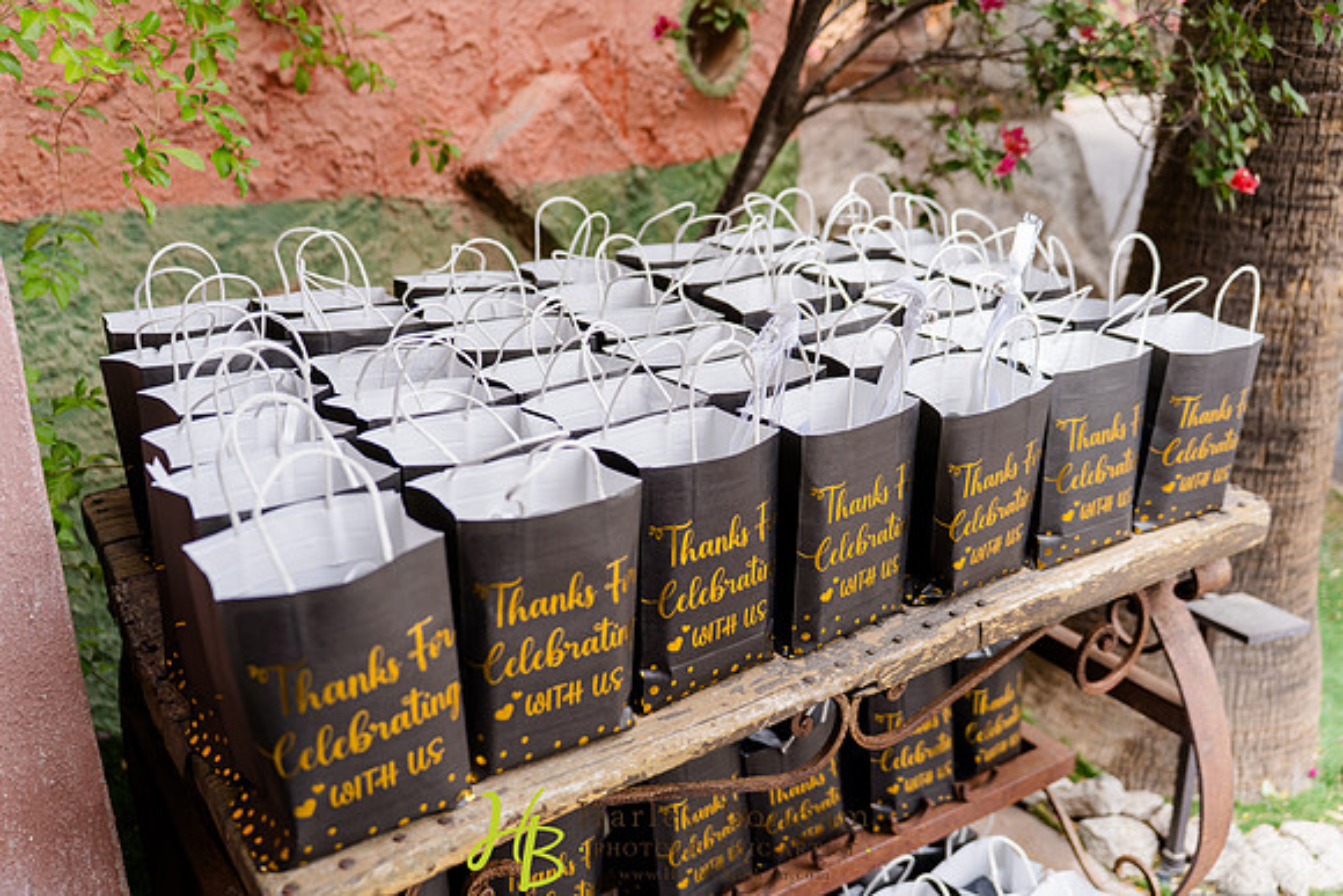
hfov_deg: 57.7
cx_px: 672
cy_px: 448
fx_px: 1220
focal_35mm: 33
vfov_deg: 40.3
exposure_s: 1/800
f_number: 2.8
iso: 200
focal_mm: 32.7
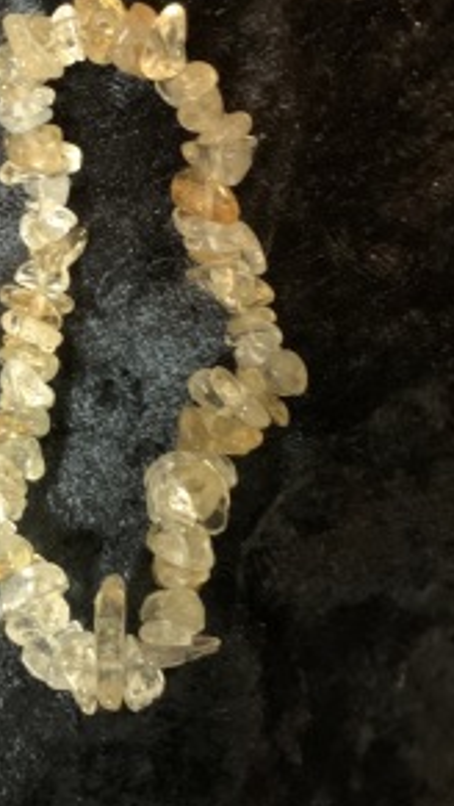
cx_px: 68
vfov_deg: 39.6
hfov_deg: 23.1
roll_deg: +3.8
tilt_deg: -41.9
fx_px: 1090
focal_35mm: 51
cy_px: 219
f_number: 1.8
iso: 800
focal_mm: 4.25
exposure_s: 1/25
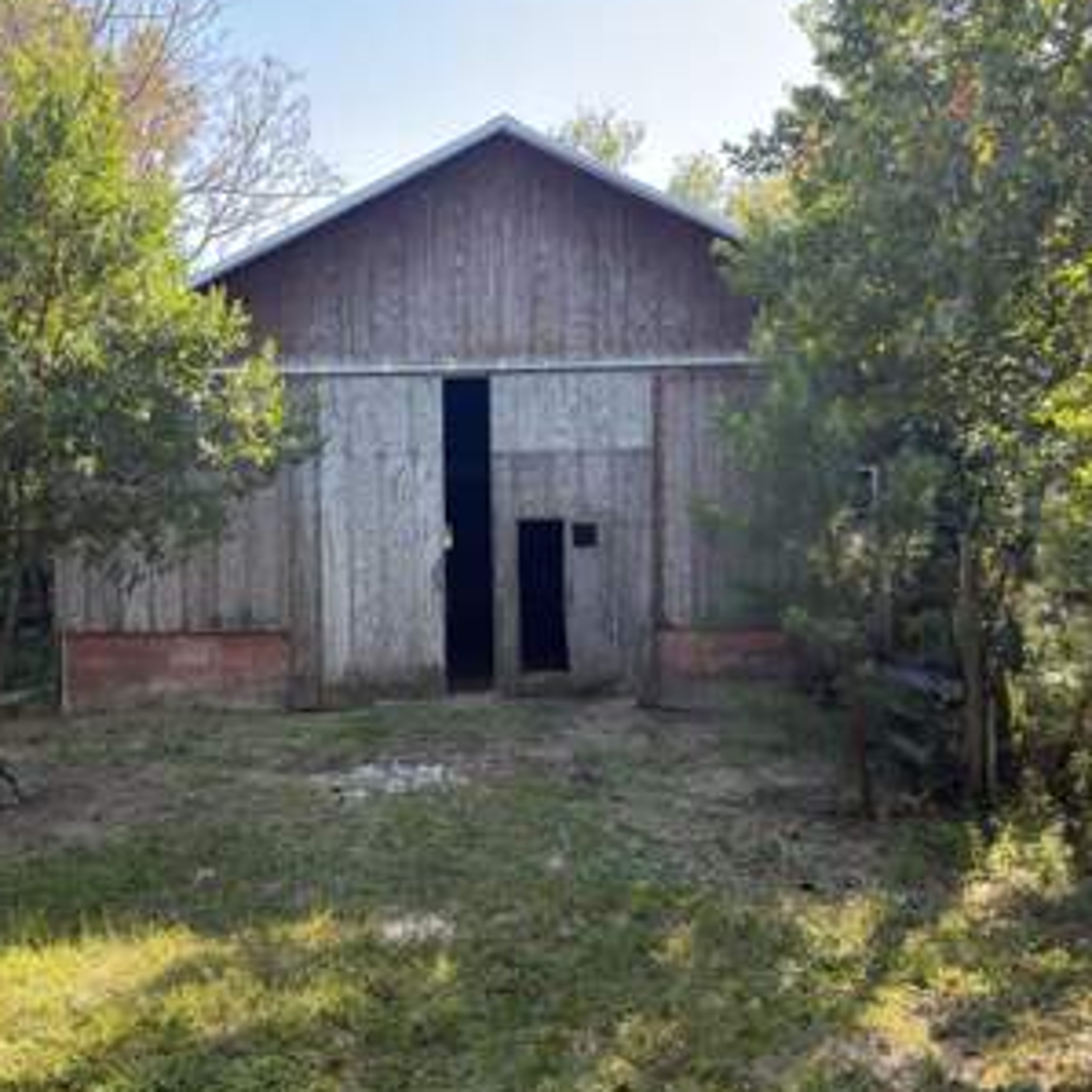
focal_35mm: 34
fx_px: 1213
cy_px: 544
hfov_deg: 47.9
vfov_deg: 48.5
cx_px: 398
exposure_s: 1/592
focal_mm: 6.76
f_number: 1.78
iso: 100
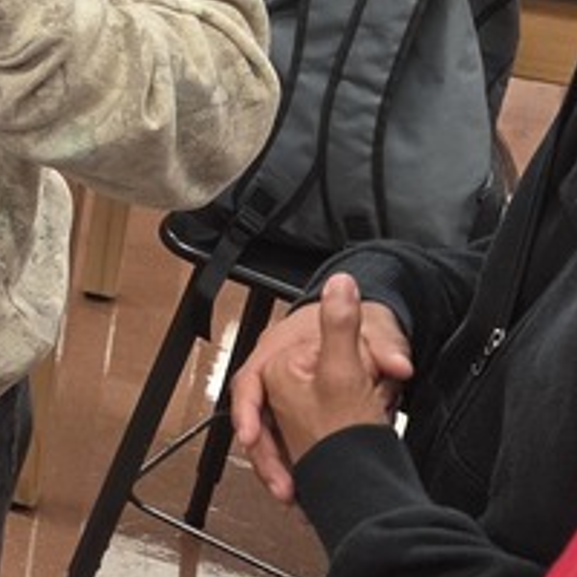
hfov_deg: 14.0
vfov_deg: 16.5
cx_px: -594
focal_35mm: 104
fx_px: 1961
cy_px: 38
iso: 160
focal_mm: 5.4
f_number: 1.8
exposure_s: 1/120
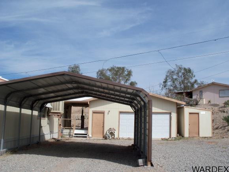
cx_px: 114
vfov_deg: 40.7
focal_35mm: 35
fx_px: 232
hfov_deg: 52.6
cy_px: 86
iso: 80
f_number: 5.5
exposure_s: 1/800
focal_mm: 6.3
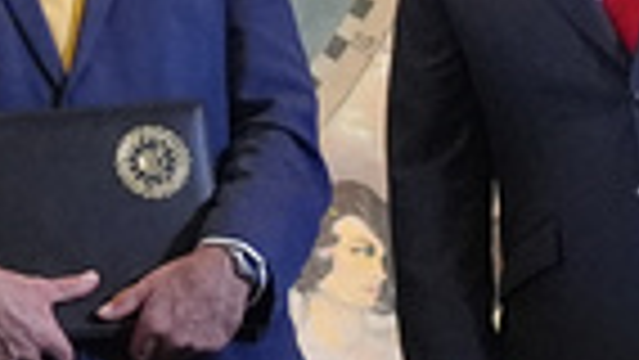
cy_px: 18
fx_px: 2949
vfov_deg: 7.0
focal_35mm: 174
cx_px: -549
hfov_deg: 11.4
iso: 4000
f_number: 2.8
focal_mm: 23
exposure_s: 1/400
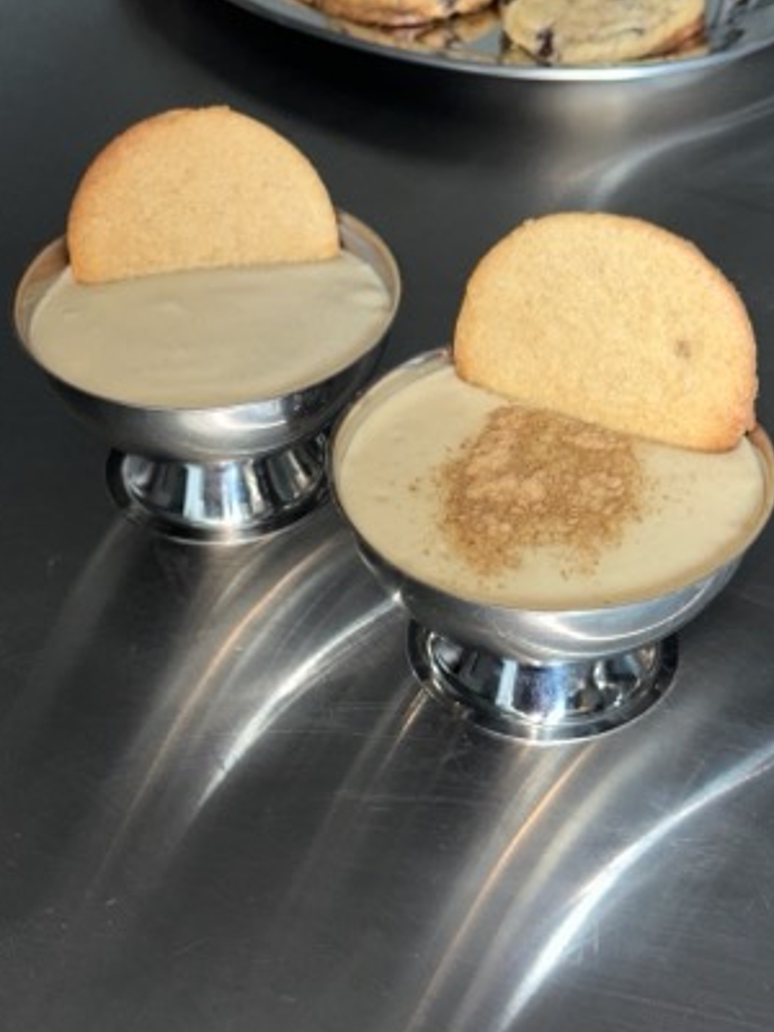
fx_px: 1789
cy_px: 405
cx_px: 383
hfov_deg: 24.4
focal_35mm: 60
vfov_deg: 32.1
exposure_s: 1/17
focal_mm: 6.86
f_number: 1.78
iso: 64
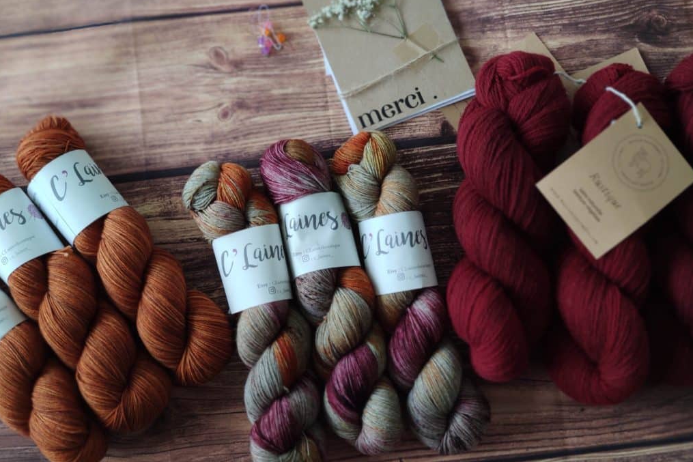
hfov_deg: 45.4
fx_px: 828
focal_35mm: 43
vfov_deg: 31.2
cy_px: 211
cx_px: 345
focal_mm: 8.16
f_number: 2
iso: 387
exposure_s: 1/50
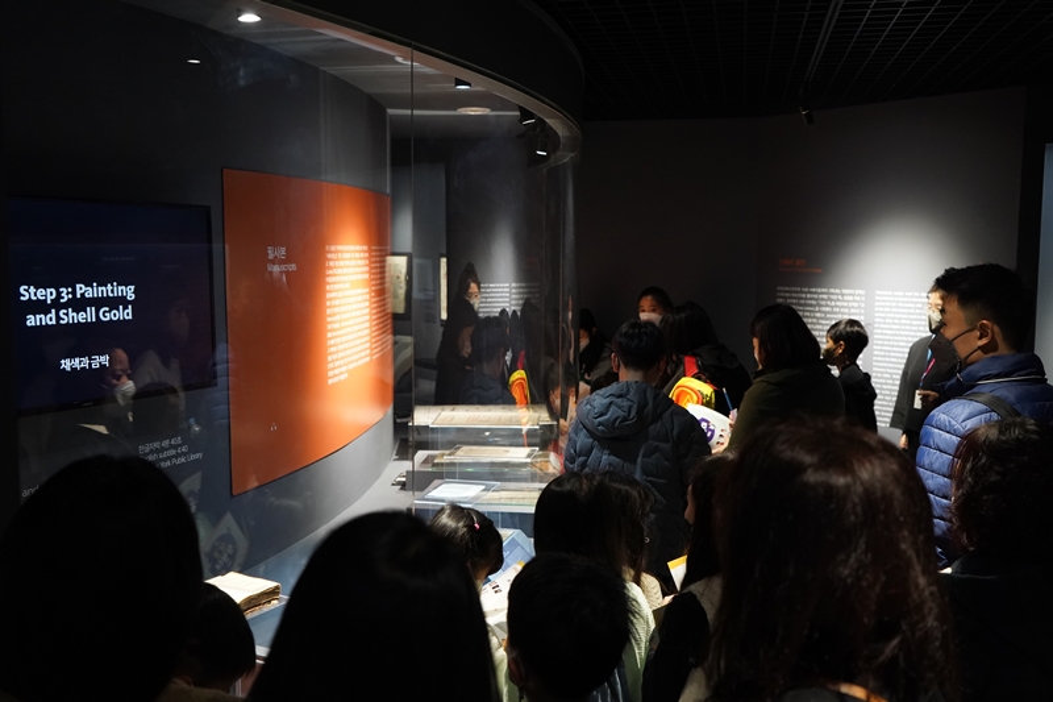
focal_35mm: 33
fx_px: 965
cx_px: 526
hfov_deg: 57.2
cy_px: 351
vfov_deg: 40.0
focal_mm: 33
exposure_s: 1/160
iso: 5000
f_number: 4
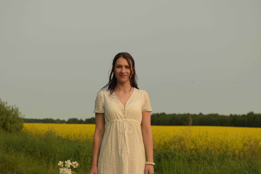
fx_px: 520
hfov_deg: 28.2
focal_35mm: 72
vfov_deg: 19.0
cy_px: 103
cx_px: 116
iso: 100
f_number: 2.8
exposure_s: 1/125
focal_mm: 35
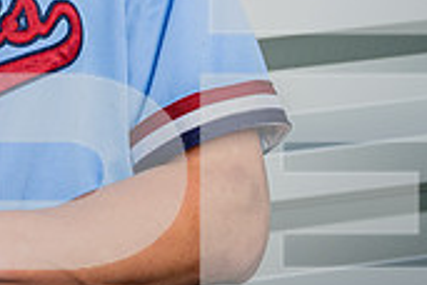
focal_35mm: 153
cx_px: -140
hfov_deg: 12.9
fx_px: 1815
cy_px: -96
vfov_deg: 8.8
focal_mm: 45
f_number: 8
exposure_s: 1/250
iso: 125
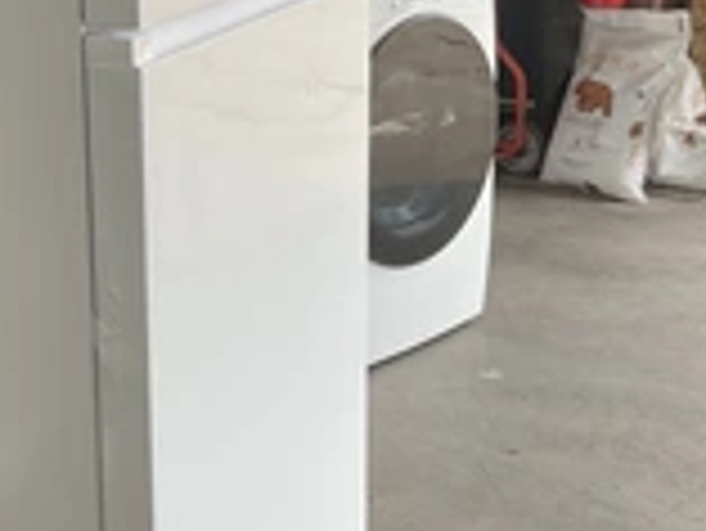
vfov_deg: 19.8
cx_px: 54
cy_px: 148
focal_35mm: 74
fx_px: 1510
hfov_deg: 25.4
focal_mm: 3
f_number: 1.8
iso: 16
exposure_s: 1/123
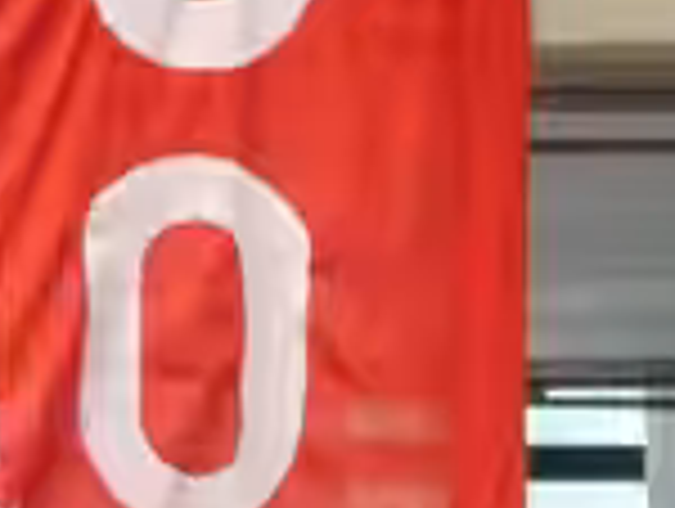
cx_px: -360
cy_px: 288
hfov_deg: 2.2
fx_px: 17754
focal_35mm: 909
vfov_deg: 1.6
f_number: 4.9
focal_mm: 39.2
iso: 320
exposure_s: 1/100
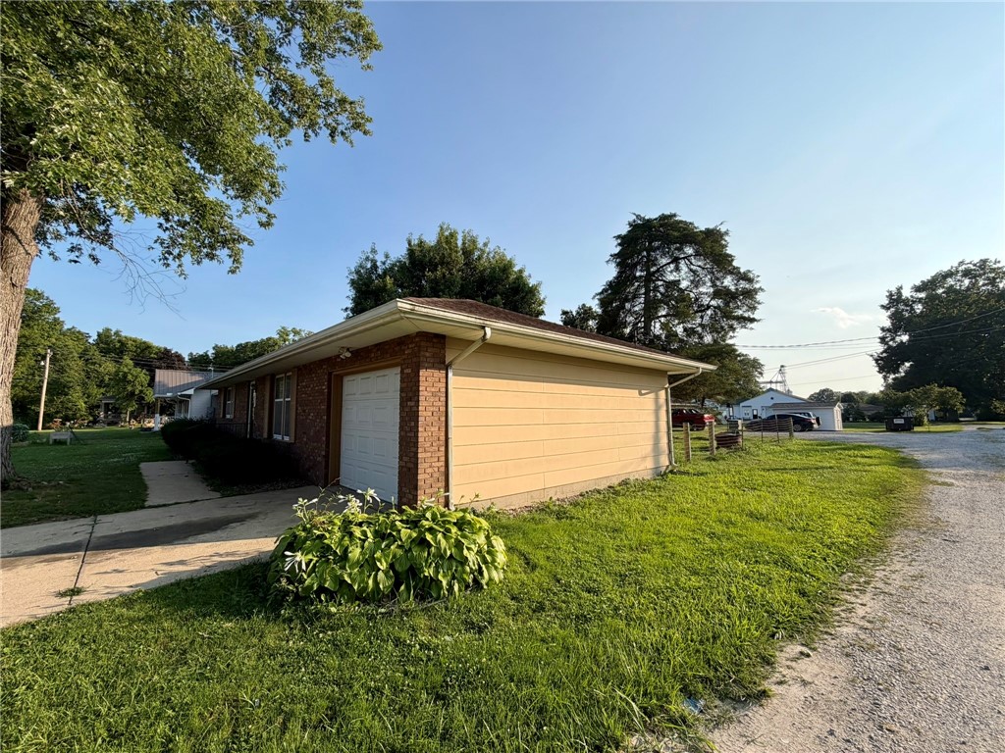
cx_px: 502
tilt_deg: +5.7
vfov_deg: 85.7
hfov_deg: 102.1
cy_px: 376
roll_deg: +0.2
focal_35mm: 14
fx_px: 406
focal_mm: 2.22
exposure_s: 1/770
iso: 25
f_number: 2.2
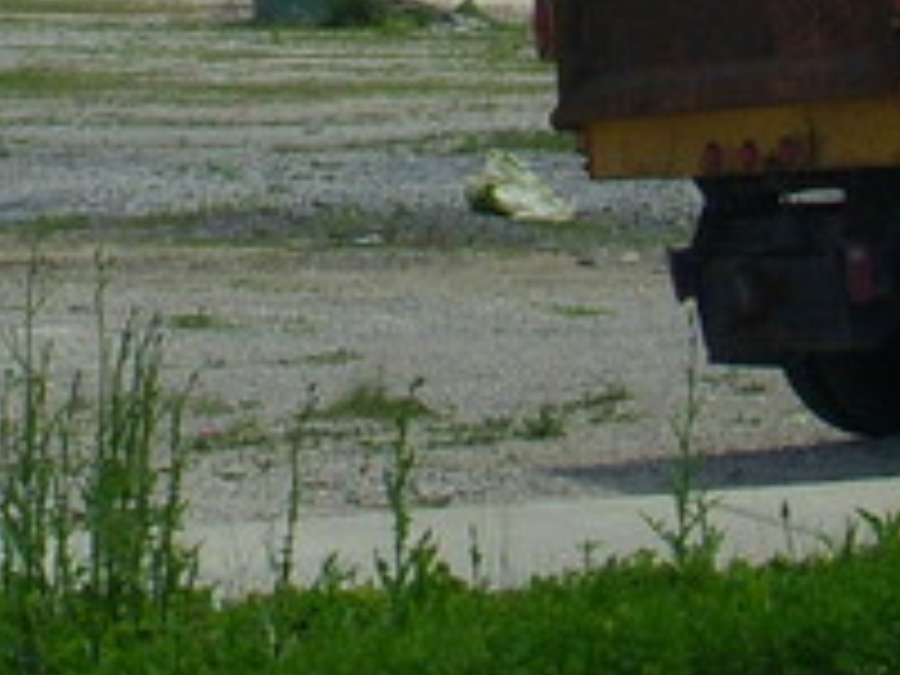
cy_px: -513
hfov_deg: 10.0
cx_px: 160
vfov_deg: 7.3
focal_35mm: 197
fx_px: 5122
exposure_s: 1/320
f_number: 3.3
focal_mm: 6.3
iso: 100
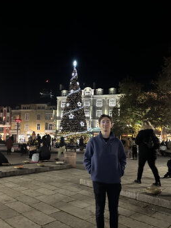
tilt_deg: +5.3
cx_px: 81
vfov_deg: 63.3
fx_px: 185
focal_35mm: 28
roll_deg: -0.3
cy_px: 126
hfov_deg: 49.7
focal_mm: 6.86
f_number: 1.78
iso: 800
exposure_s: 1/25
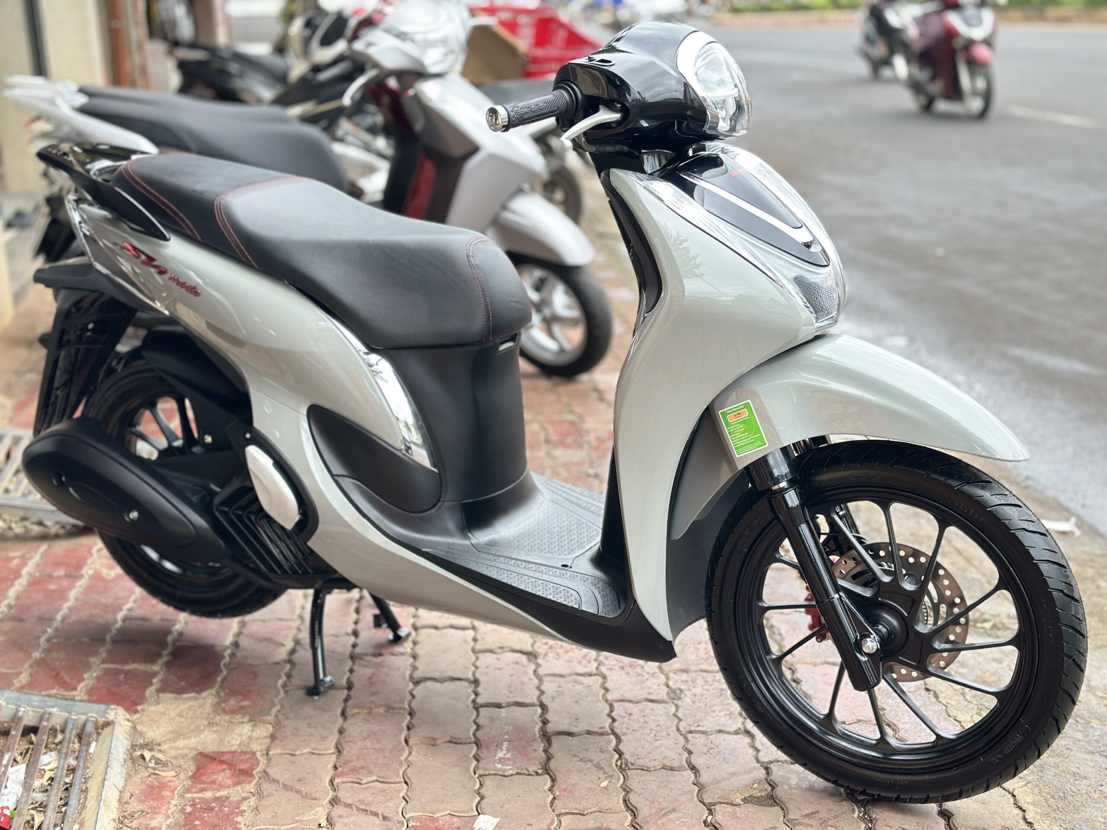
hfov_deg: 39.7
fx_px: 1535
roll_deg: +2.7
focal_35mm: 48
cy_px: 415
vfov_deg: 30.3
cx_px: 554
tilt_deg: -14.6
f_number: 1.78
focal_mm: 6.86
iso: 80
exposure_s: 1/549
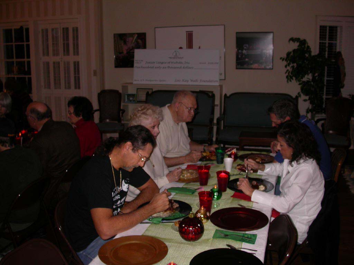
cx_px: 177
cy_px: 132
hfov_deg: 49.0
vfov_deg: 37.7
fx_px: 389
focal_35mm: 38
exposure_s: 1/60
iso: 100
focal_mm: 7.85
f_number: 2.6
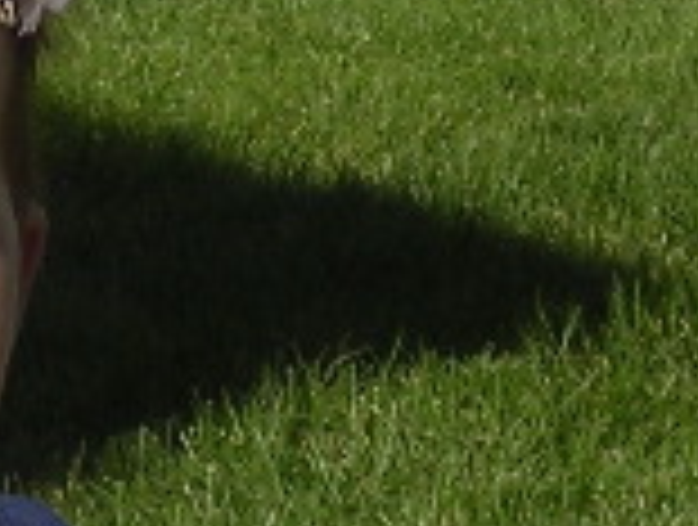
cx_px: -5
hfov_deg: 3.8
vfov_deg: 2.9
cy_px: 850
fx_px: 10409
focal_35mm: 515
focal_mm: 15.2
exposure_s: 1/774
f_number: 4.5
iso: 100
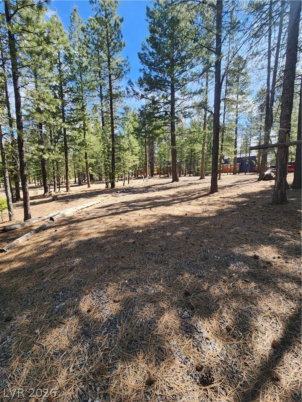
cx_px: 151
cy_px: 201
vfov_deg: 106.2
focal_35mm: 13
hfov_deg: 89.9
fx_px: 151
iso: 50
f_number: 2.2
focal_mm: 2.2
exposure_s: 1/397
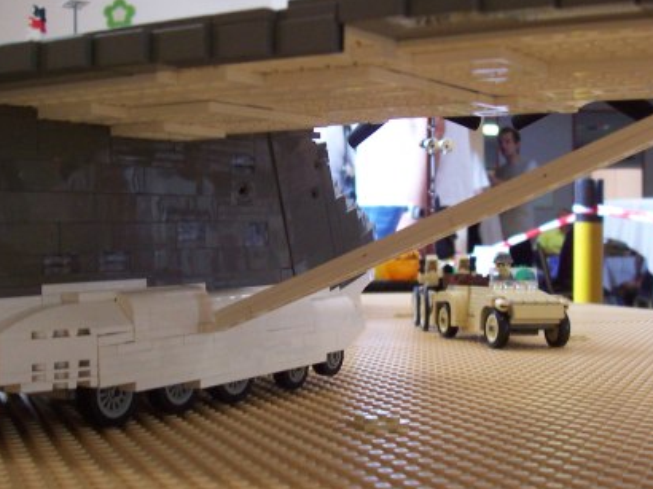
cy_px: 251
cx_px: 370
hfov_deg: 34.9
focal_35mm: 55
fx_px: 1037
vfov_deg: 26.5
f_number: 2.8
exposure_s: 1/10
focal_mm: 5.6
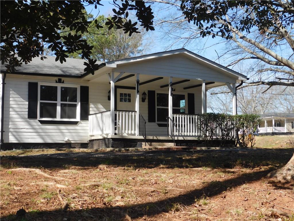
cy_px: 110
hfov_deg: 37.5
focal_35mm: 51
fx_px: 433
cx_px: 147
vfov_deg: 28.6
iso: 125
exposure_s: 1/500
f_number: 3.8
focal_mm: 9
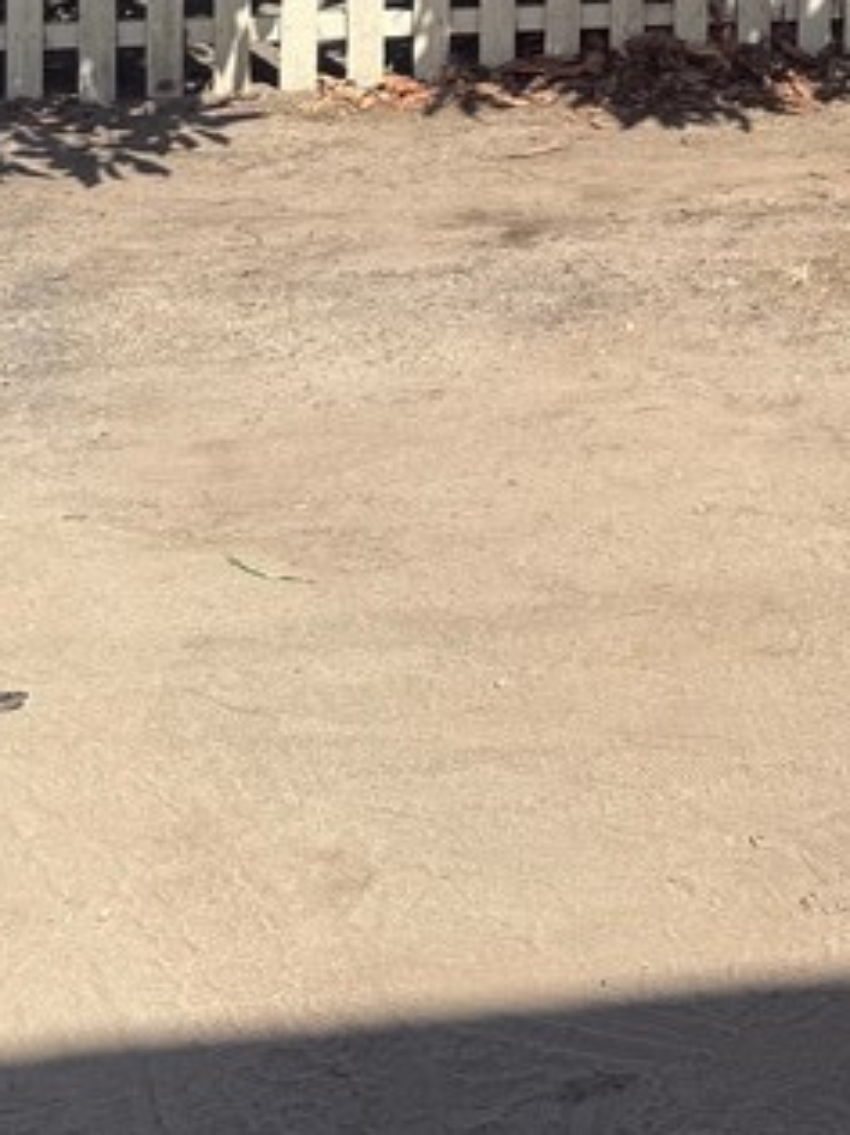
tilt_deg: -1.1
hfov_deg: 17.5
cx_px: 1167
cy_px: -519
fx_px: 2555
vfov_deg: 21.4
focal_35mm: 78
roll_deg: +0.3
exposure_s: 1/1901
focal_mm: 6.76
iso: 80
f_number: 1.78
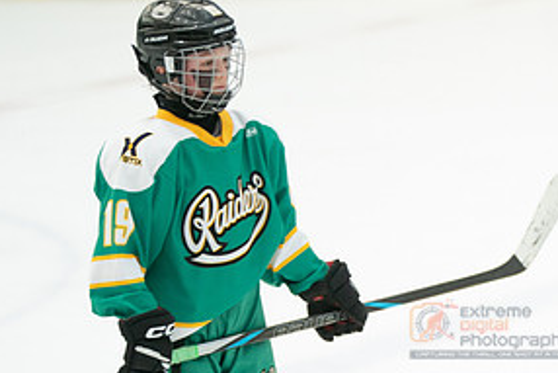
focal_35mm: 324
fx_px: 5024
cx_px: 602
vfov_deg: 4.2
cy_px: 271
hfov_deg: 6.3
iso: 2500
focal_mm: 132
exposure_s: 1/2500
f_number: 3.2
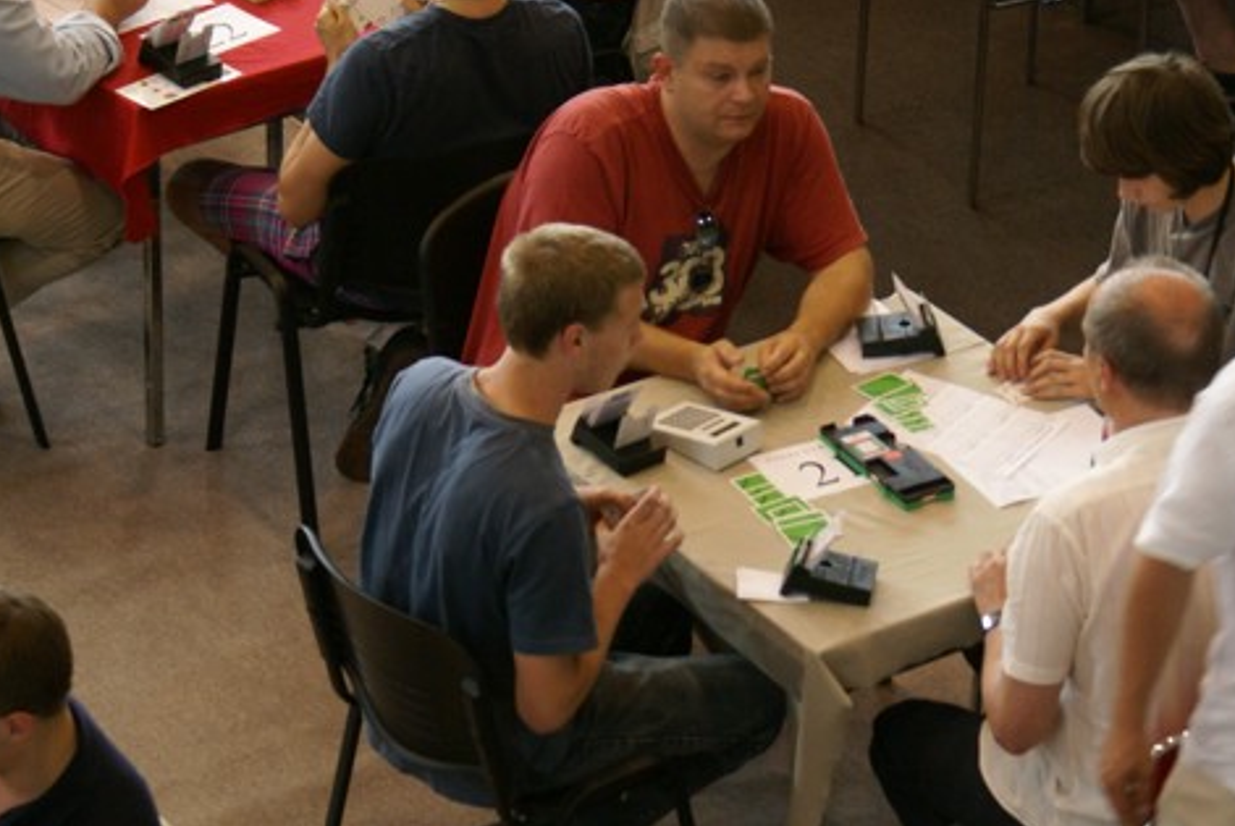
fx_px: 5356
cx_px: 886
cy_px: 309
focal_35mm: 156
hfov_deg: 13.1
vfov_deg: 8.8
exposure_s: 1/50
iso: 400
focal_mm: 70
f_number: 5.6
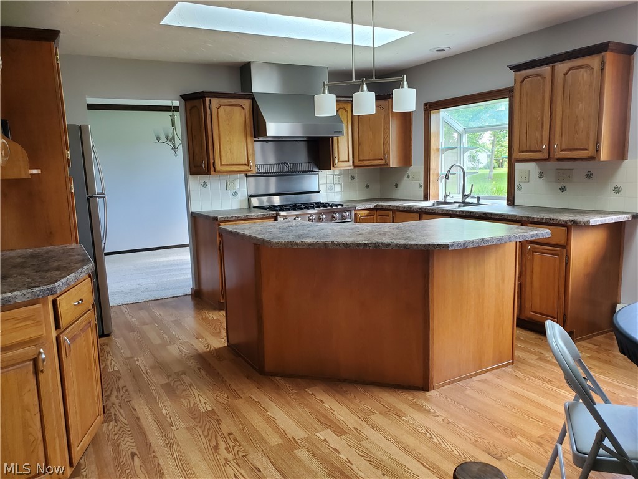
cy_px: 240
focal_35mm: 26
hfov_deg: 67.3
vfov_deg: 53.1
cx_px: 319
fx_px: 479
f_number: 2.4
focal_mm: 4.3
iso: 200
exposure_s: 1/60
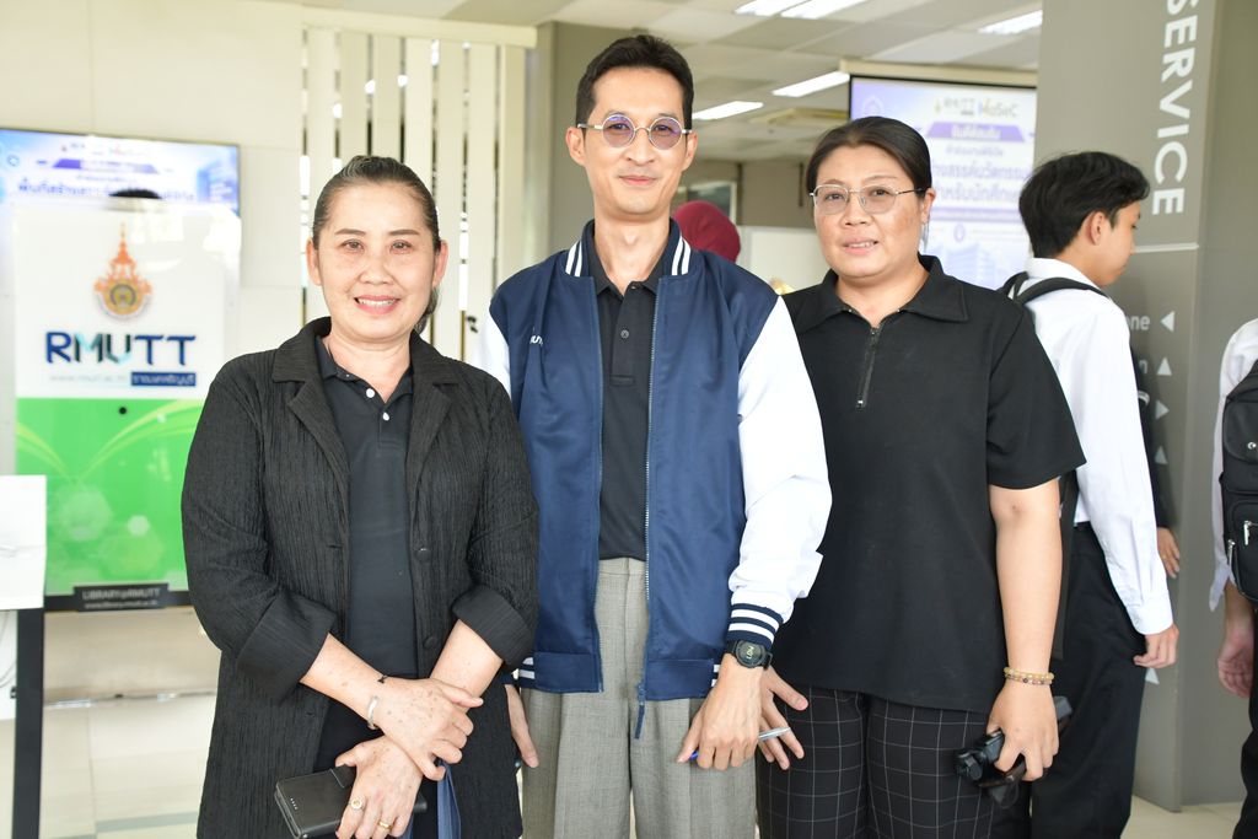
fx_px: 1573
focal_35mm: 45
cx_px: 629
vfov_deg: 29.9
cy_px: 420
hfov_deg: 43.6
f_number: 4
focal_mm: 30
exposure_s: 1/125
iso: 1100
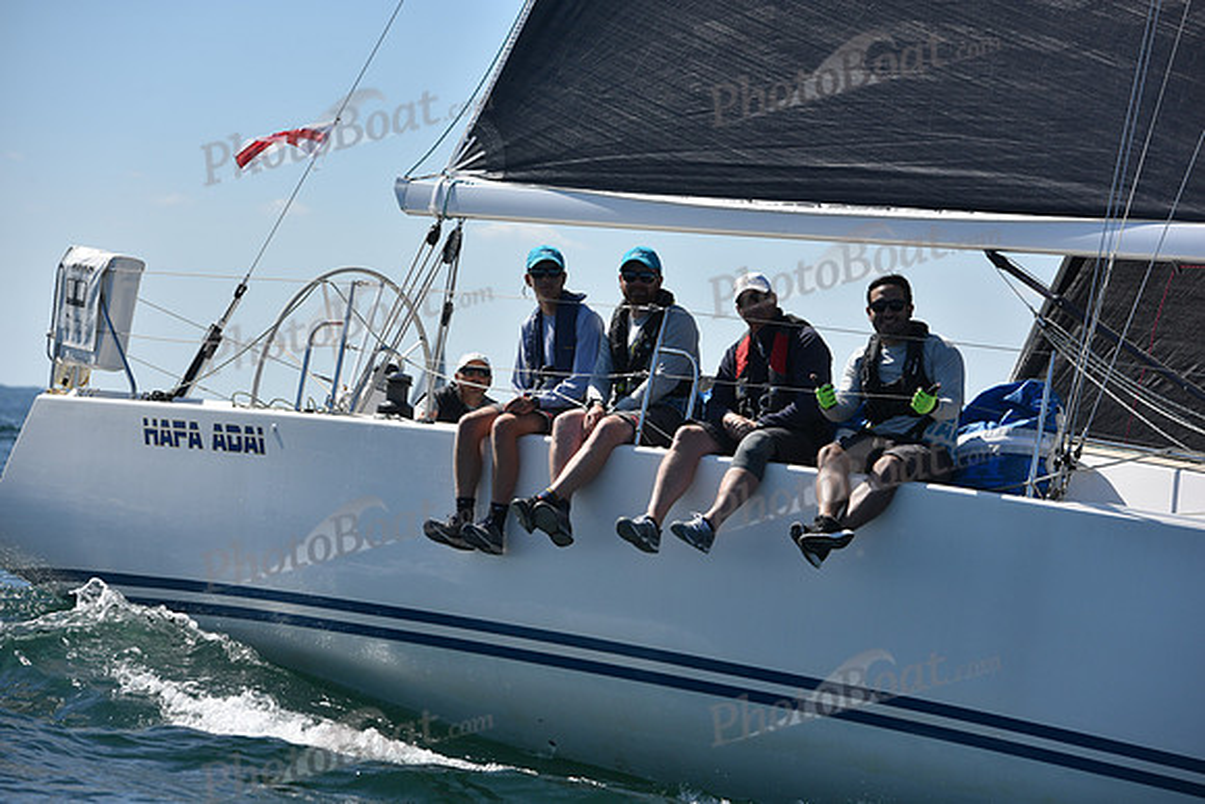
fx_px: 5357
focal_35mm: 160
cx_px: 602
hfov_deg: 12.8
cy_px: 402
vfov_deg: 8.6
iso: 250
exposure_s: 1/1600
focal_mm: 160
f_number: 7.1
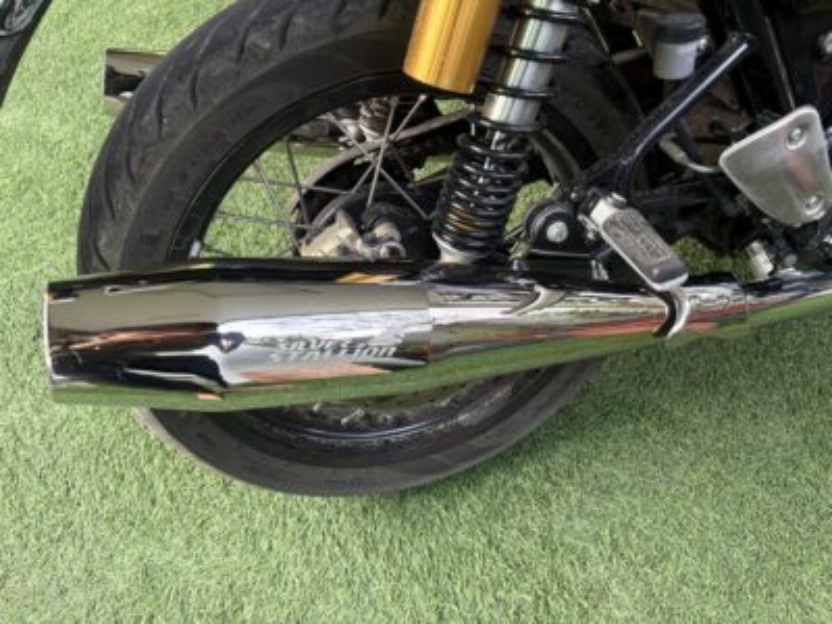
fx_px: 625
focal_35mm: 26
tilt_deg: -55.4
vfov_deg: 53.1
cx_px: 416
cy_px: 312
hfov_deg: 67.3
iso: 160
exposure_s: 1/60
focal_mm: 5.96
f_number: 1.6
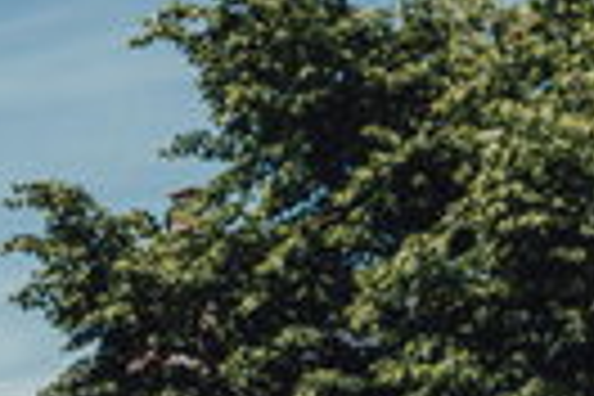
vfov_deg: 7.1
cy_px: 988
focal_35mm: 181
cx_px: -324
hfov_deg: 10.9
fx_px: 2986
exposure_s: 1/125
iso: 100
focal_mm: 31
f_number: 5.6
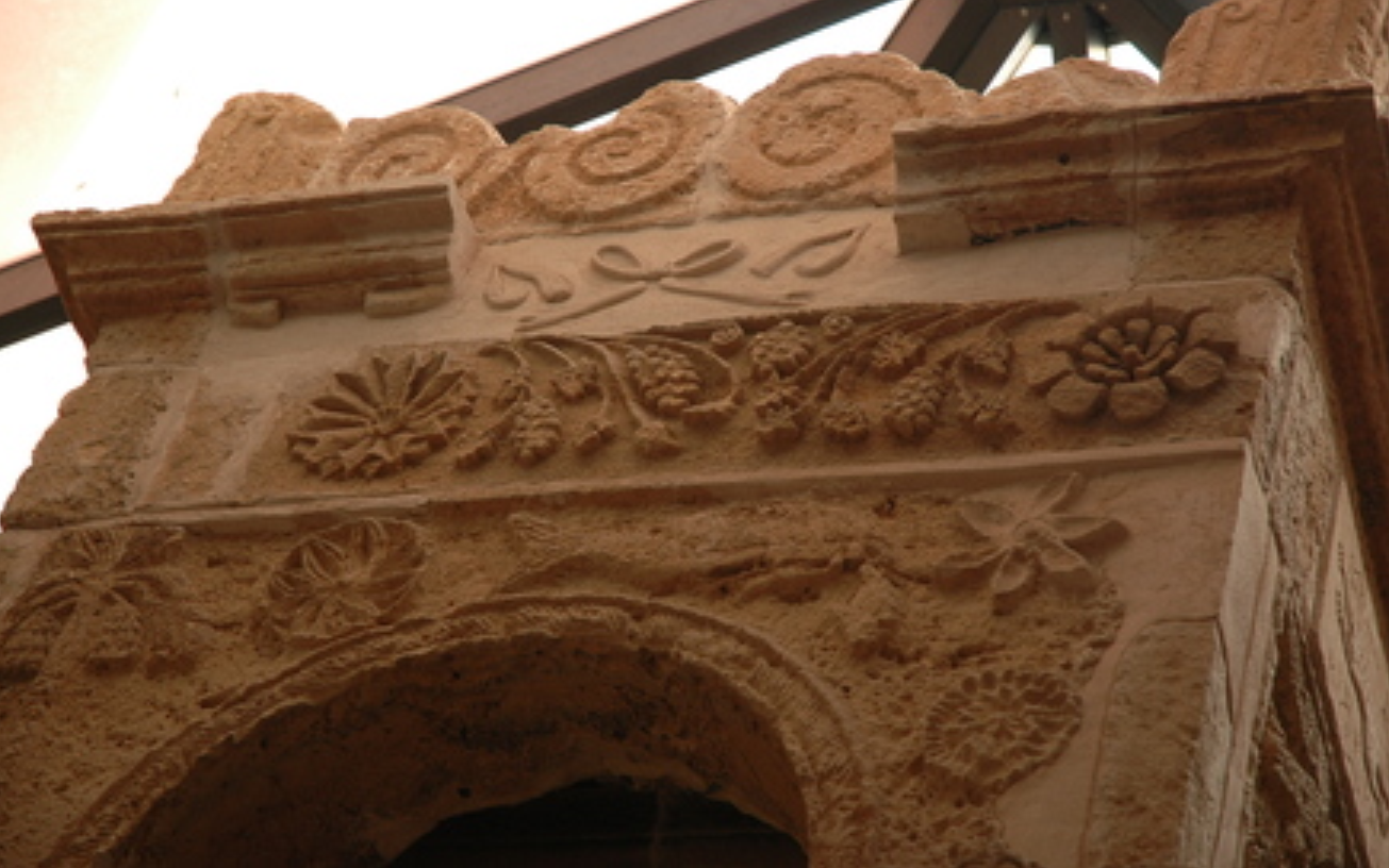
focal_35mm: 108
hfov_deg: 19.3
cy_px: 405
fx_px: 4089
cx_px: 696
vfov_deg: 12.1
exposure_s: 1/80
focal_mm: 70
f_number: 4.5
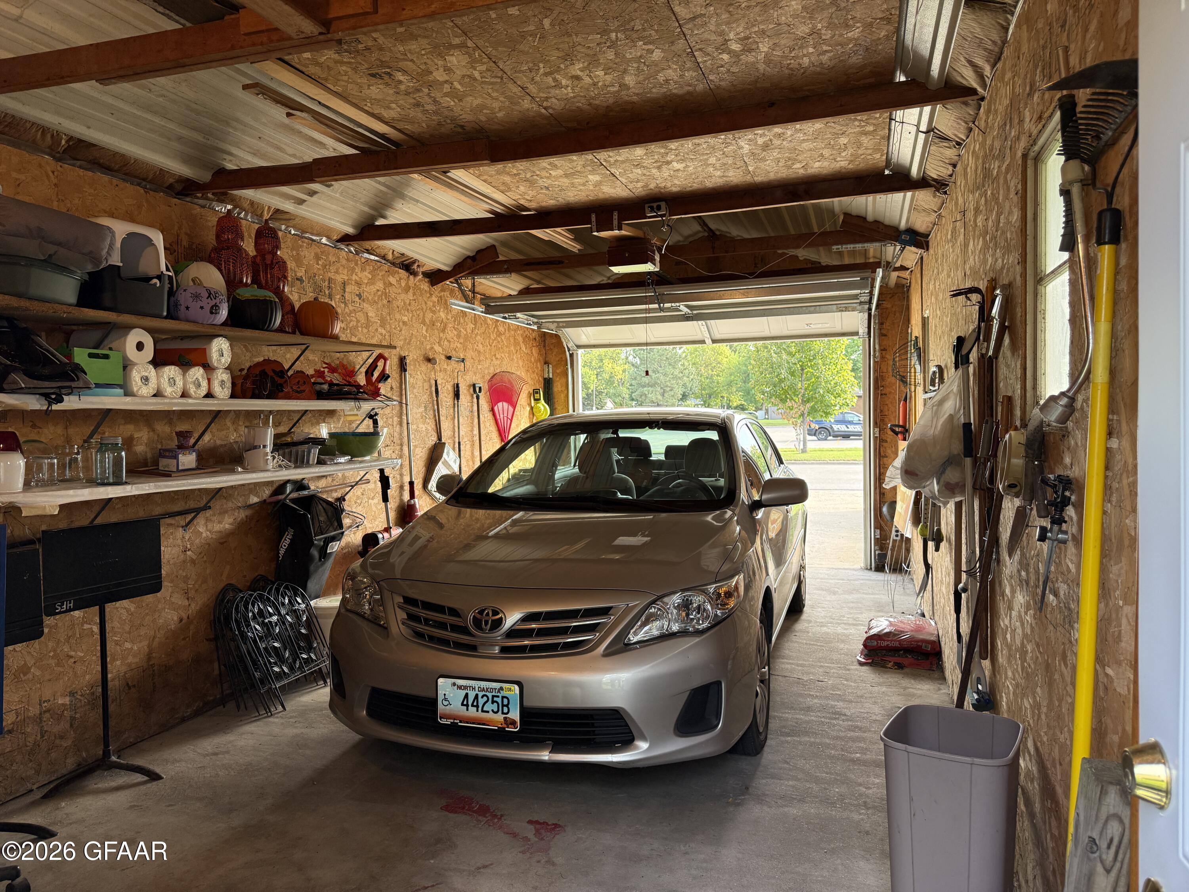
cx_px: 594
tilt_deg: -1.7
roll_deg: +0.4
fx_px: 824
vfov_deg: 56.8
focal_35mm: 24
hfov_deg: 71.6
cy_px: 446
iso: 200
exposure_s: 1/139
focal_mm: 6.76
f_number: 1.78
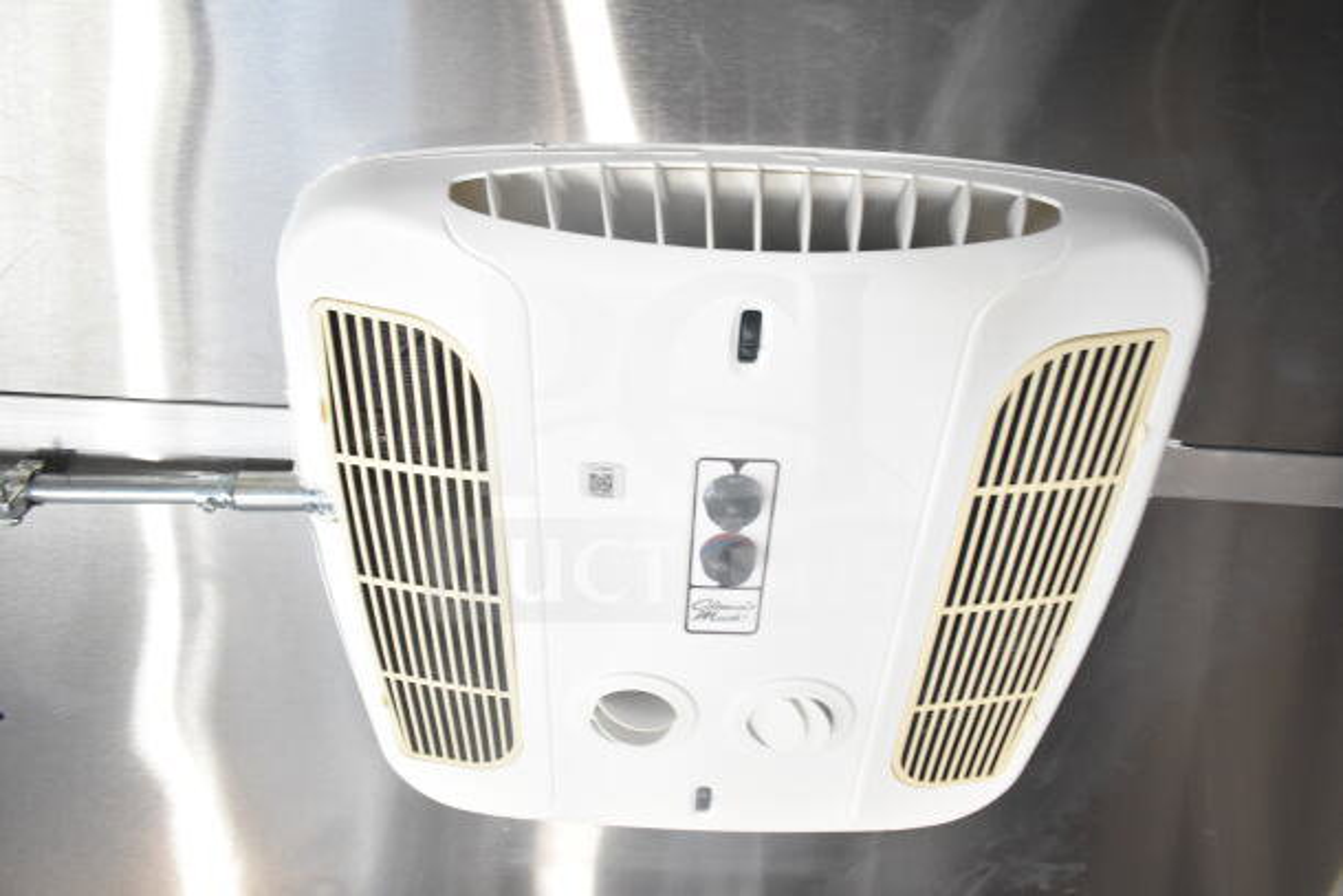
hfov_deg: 67.4
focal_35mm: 27
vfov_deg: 48.0
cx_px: 672
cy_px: 448
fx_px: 1007
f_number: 4
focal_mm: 18
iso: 1600
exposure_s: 1/80
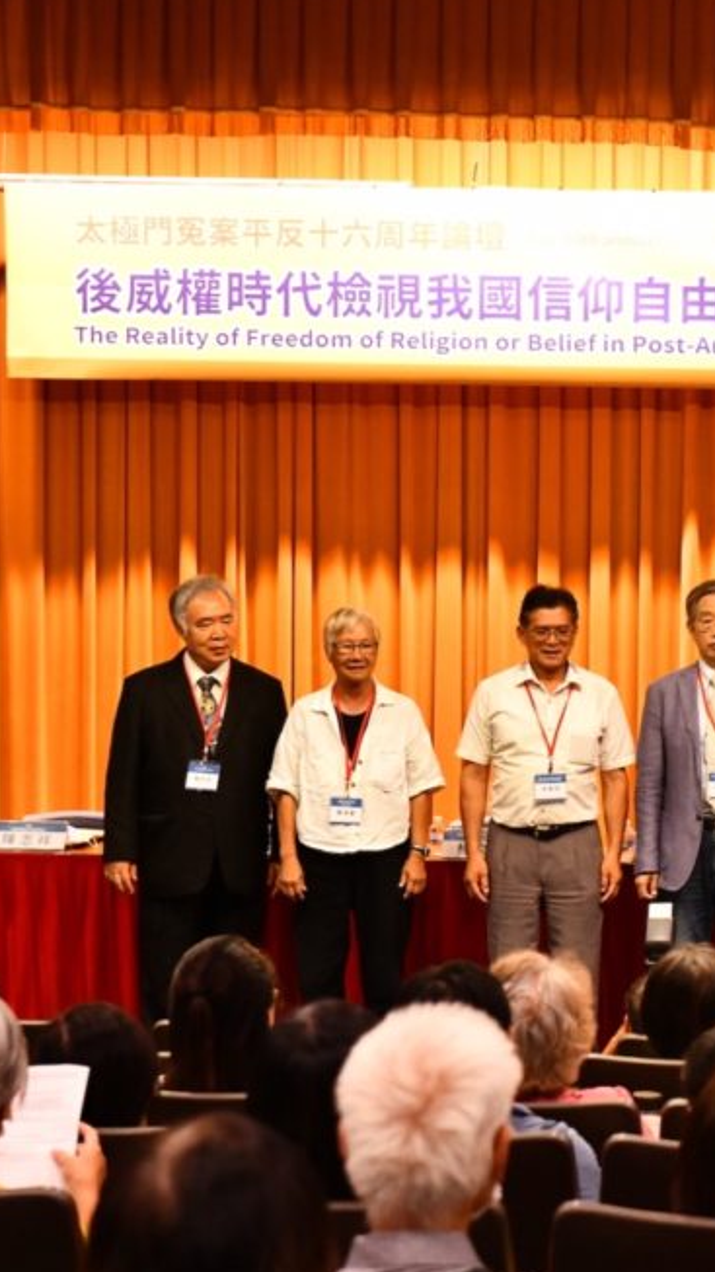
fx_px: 3879
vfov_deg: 18.6
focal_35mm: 115
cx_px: 742
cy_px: 640
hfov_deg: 10.4
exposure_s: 1/160
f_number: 6.3
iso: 5000
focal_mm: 70
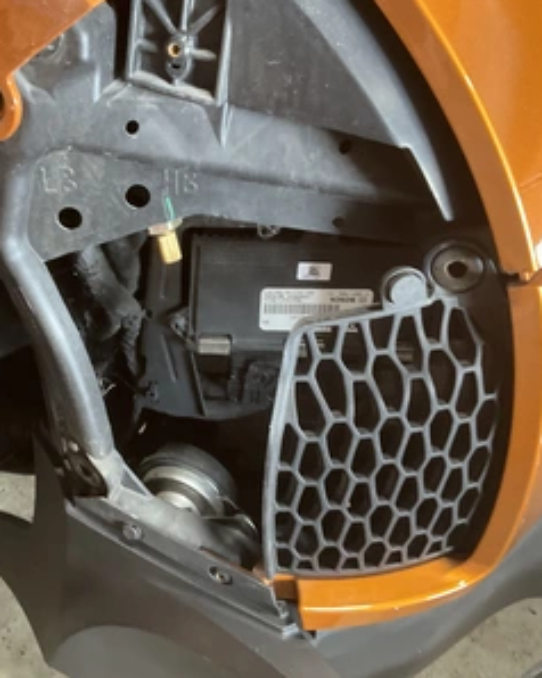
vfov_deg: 48.0
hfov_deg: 38.4
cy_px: 339
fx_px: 763
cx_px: 157
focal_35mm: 38
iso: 320
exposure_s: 1/40
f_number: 1.8
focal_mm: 3
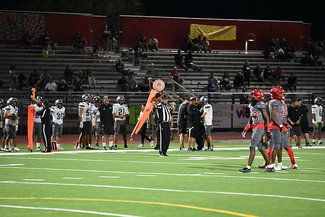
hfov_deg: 10.3
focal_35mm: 200
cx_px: 162
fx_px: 1806
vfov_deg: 6.9
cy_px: 108
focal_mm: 200
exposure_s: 1/1000
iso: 12800
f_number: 2.8
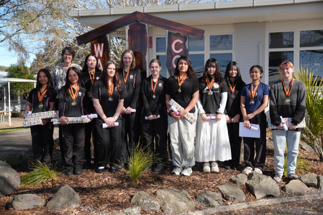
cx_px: 162
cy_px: 108
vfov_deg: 30.5
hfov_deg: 44.5
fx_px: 394
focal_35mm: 44
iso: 100
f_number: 4.5
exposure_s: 1/500
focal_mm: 29.3
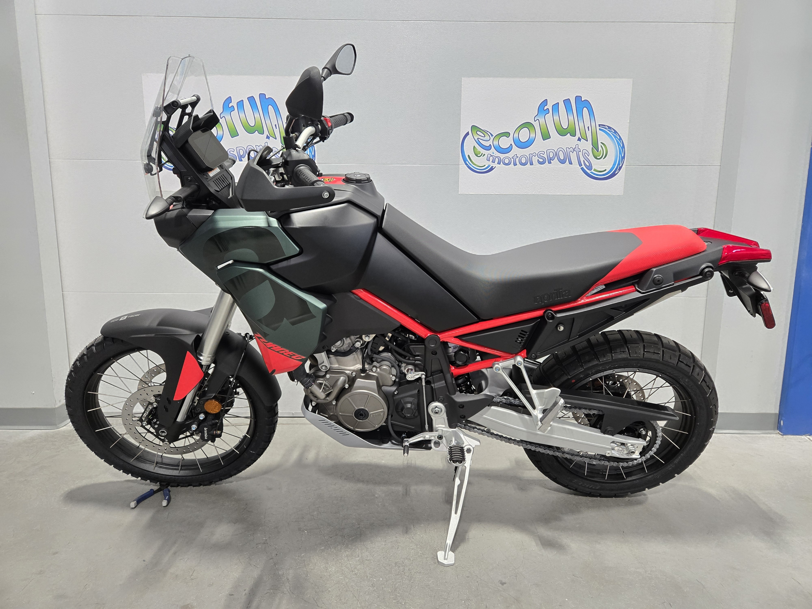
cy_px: 304
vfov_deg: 58.9
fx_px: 540
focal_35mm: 23
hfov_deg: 73.9
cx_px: 406
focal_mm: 5.4
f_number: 1.8
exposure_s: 1/120
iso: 400
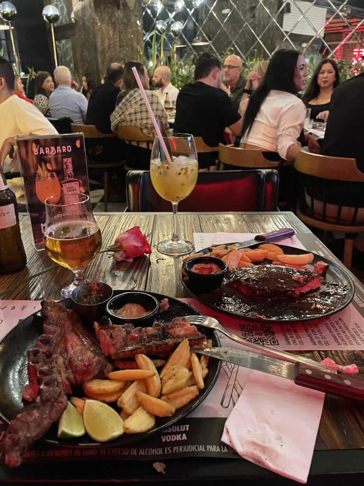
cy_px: 243
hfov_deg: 53.1
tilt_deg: -23.1
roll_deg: +1.6
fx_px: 365
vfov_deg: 67.3
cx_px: 182
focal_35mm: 26
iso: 1000
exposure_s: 1/30
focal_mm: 4.2
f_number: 1.6
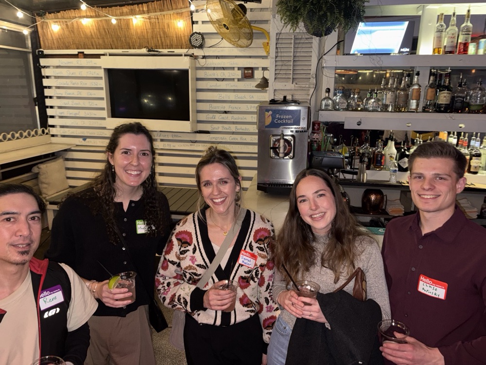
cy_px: 182
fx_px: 365
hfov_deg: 67.3
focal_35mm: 26
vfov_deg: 53.1
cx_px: 243
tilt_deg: -13.9
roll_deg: -0.1
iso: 100
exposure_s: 1/7
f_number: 1.6
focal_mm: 5.96
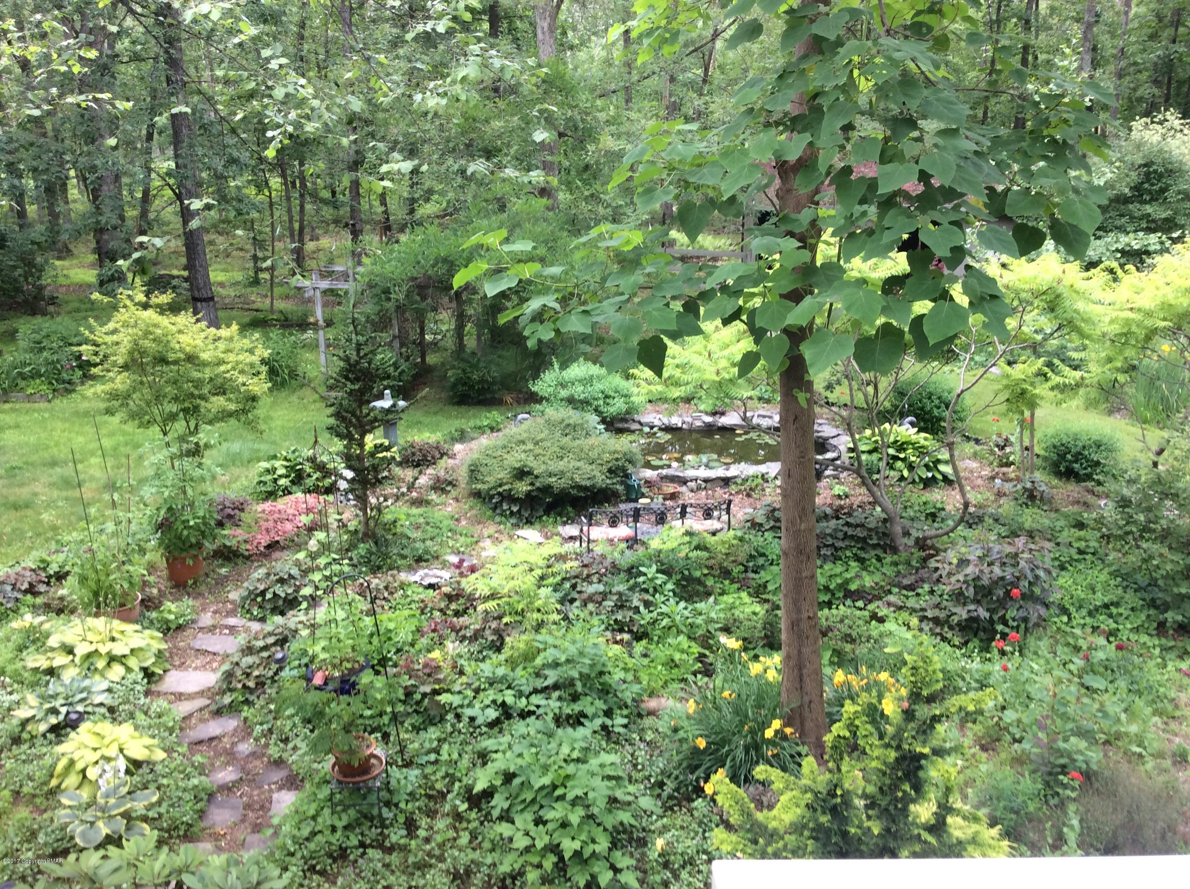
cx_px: 595
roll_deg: -0.4
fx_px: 1098
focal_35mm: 32
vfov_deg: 44.1
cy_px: 444
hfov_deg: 56.9
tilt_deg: -18.7
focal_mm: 3.3
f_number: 2.4
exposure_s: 1/120
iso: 32
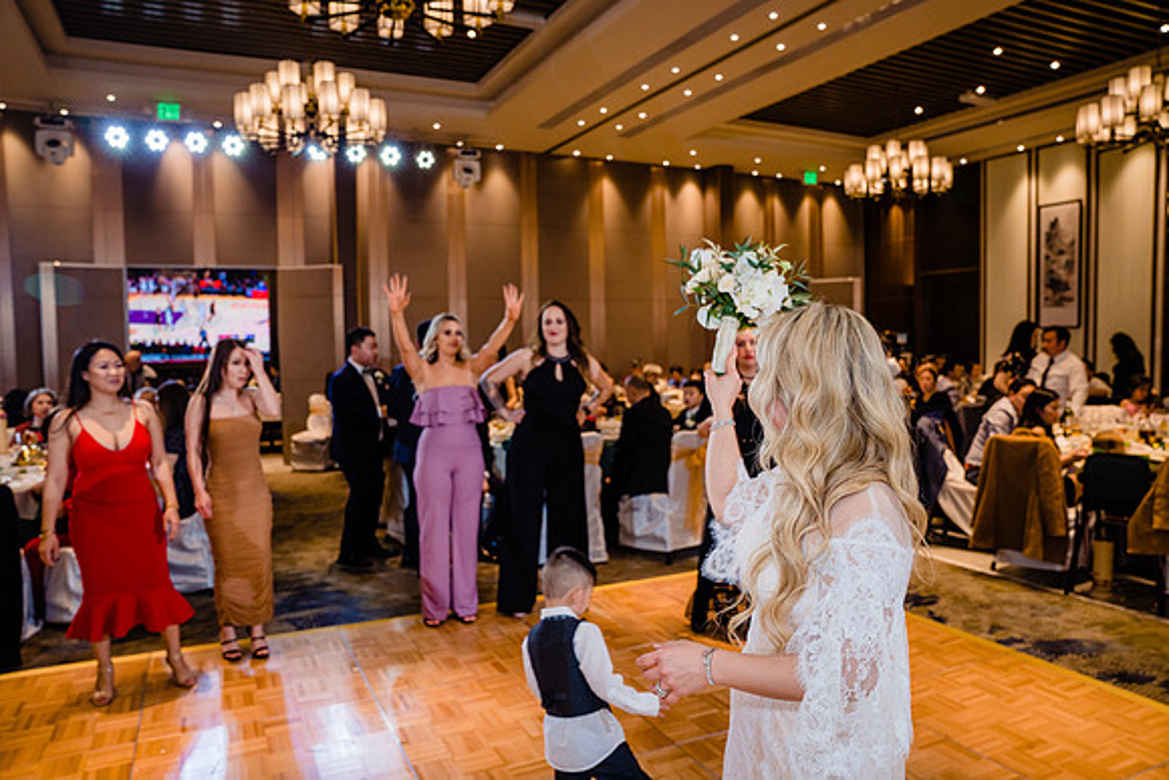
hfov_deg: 73.7
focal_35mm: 24
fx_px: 779
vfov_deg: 53.2
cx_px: 584
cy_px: 390
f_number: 4
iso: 1000
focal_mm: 24
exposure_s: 1/160
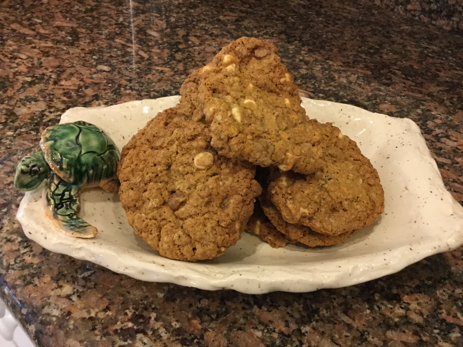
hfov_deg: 58.4
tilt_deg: -42.6
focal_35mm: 31
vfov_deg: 45.4
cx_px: 232
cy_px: 174
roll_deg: -4.5
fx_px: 415
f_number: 2.4
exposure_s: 1/20
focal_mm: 3.3
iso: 200
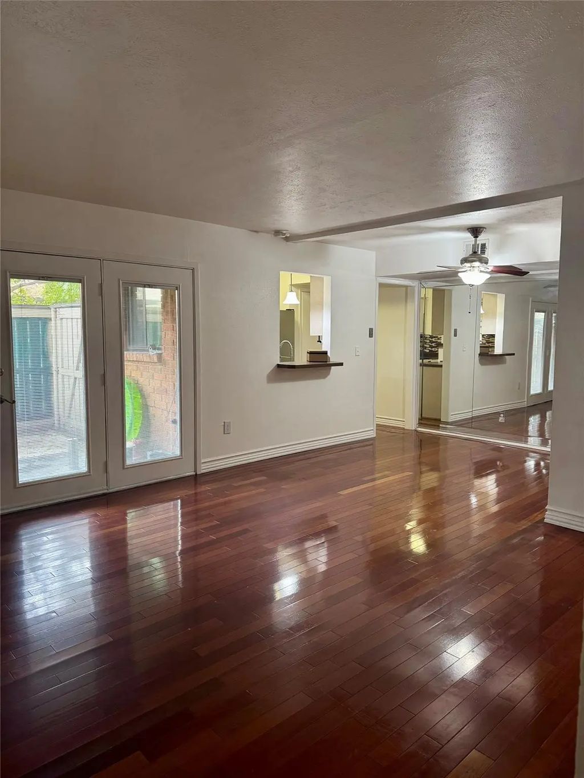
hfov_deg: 56.8
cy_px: 389
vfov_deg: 71.6
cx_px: 292
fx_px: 540
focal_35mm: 24
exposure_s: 1/60
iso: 250
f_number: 1.78
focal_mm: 6.76
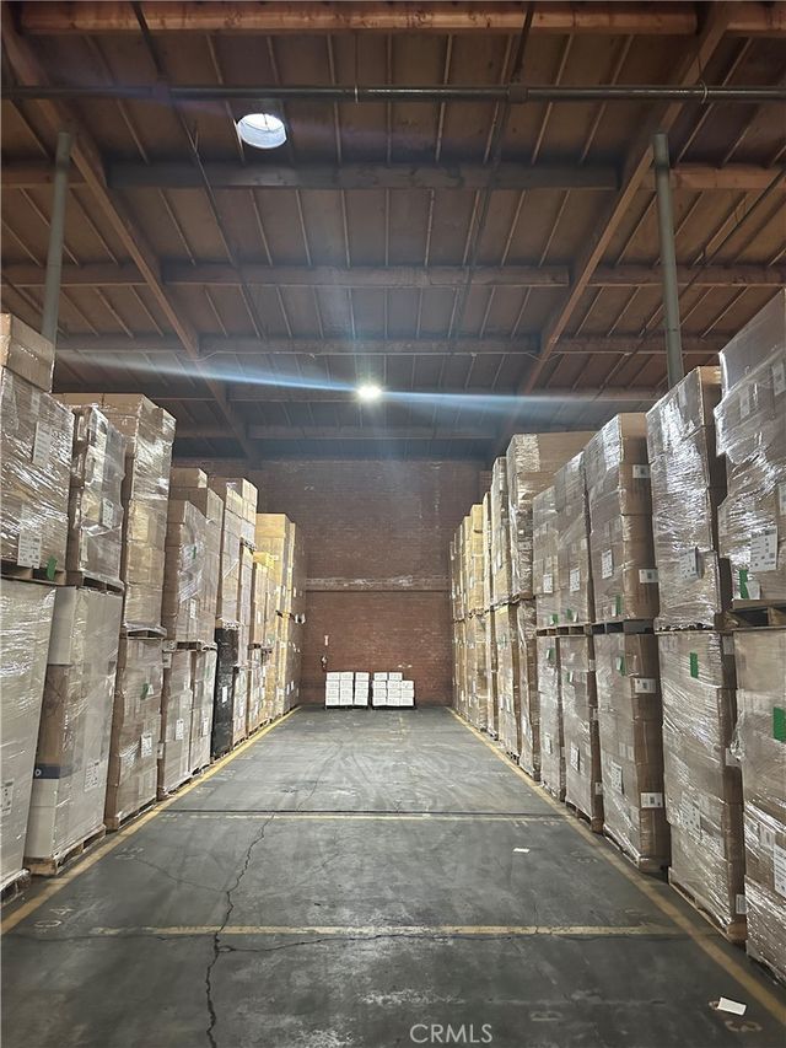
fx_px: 726
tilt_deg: +10.1
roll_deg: -1.4
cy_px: 524
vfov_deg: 71.6
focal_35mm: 24
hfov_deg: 56.8
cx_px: 393
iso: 800
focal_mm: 6.86
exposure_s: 1/60
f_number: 1.78
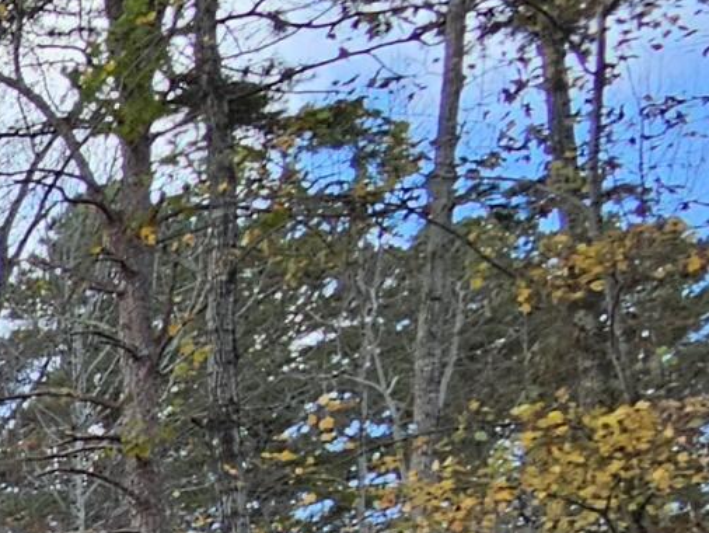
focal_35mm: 77
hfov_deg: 11.8
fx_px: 1578
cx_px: -1382
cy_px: 1118
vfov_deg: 15.0
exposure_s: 1/346
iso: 50
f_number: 2.2
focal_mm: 2.2
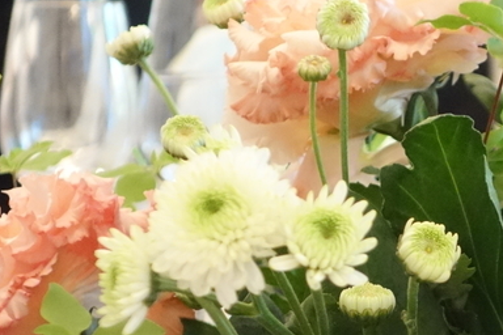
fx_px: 2403
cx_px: 511
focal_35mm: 172
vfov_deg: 7.9
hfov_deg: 11.8
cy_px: 352
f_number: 3.5
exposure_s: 1/60
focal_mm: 20.41
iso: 2000
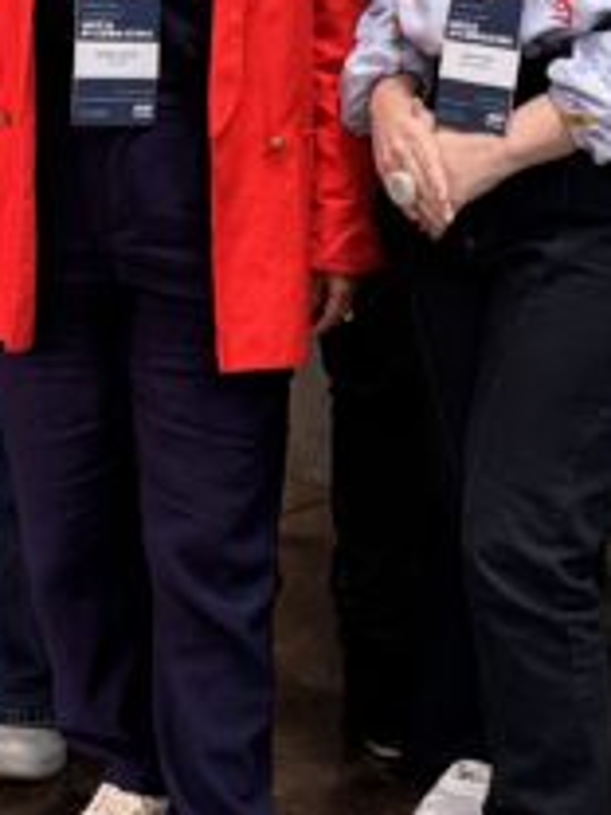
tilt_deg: -8.1
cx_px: 35
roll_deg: -1.1
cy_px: 74
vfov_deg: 16.5
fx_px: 2777
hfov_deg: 12.4
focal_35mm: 118
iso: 250
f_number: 1.78
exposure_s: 1/60
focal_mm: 6.76
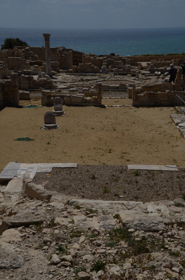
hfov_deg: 25.6
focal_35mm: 52
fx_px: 406
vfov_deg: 37.9
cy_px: 140
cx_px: 92
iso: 100
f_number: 13
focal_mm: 35
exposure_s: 1/640
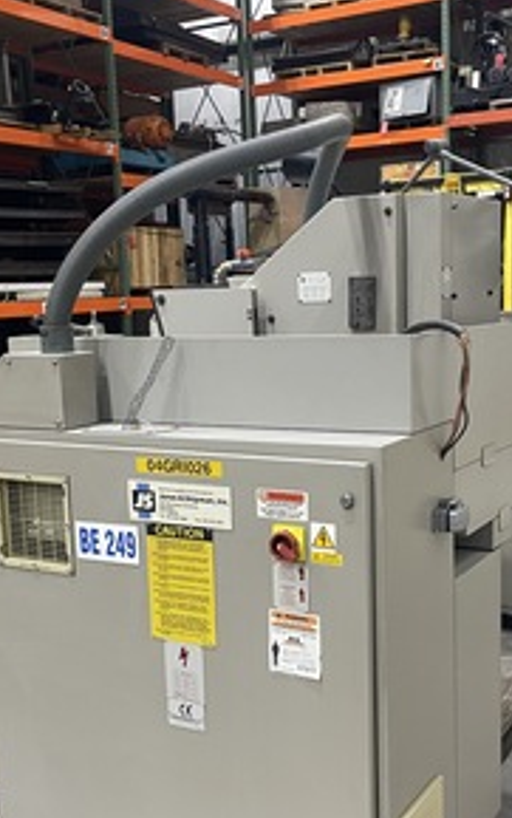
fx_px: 981
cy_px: 473
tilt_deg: -10.9
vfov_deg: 45.1
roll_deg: +2.5
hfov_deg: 29.2
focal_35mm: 44
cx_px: 289
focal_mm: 5.1
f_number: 1.6
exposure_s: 1/60
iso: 400
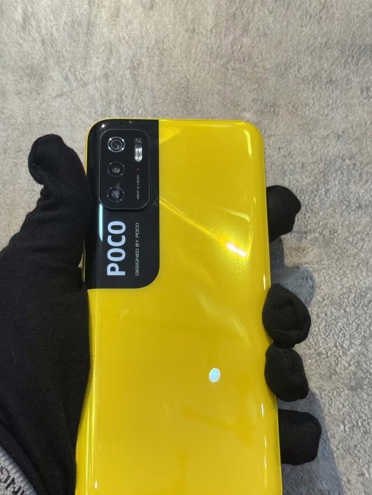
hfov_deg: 27.0
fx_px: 774
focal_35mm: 54
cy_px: 277
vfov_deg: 35.5
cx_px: 165
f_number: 1.78
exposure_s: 1/50
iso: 50
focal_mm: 6.76
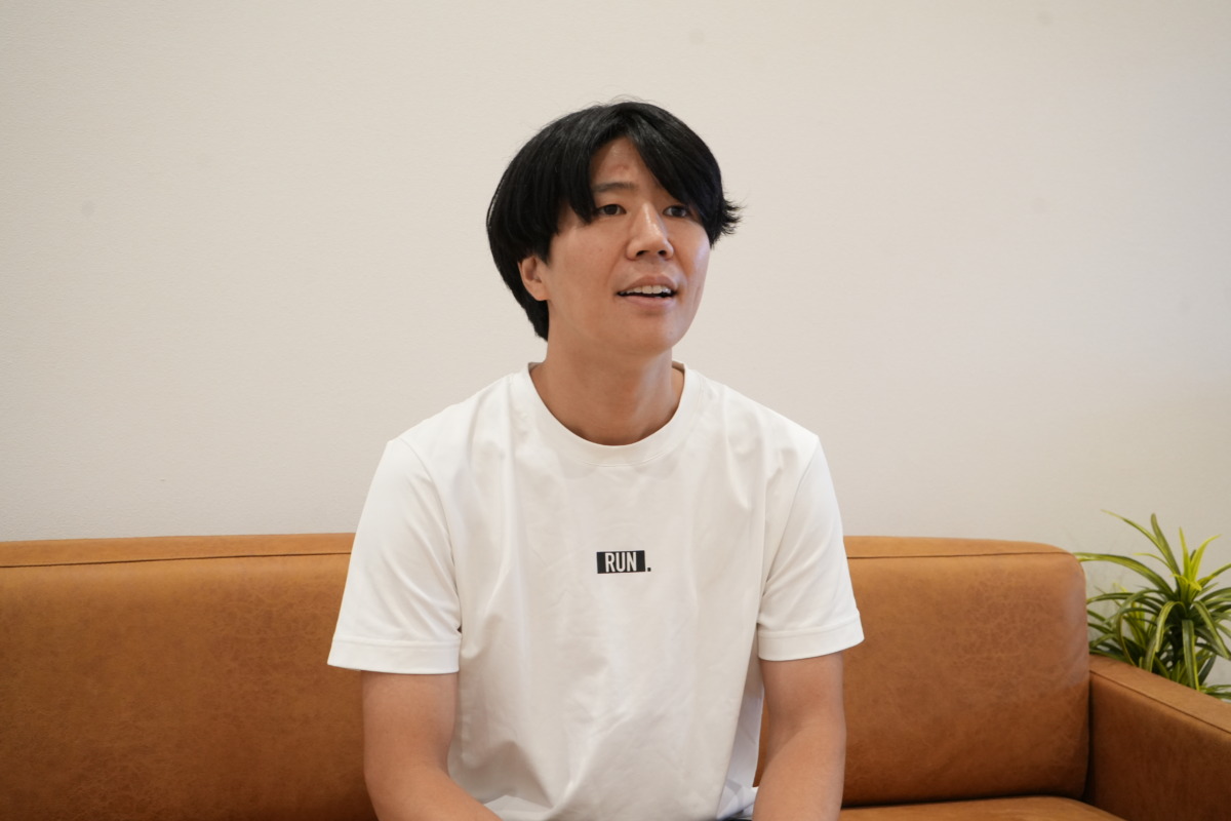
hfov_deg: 48.5
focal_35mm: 40
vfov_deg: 33.4
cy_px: 410
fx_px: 1368
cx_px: 616
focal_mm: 40
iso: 2500
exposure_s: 1/100
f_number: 6.3
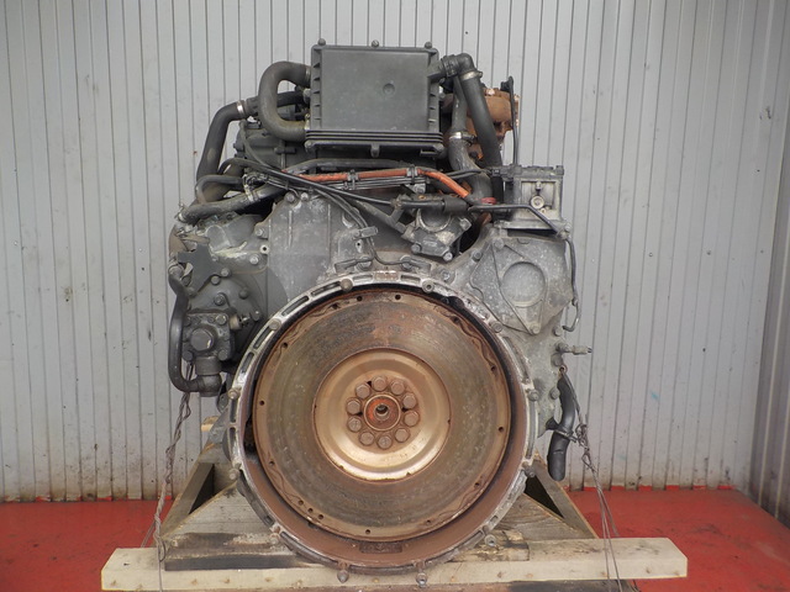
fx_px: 685
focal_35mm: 30
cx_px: 395
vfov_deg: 46.8
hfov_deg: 60.0
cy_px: 296
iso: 125
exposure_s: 1/60
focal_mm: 4.1
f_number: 3.3
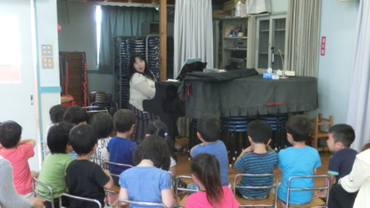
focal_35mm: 44
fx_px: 432
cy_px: 129
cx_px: 184
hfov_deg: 46.4
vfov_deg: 27.0
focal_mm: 7.15
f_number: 4
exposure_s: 1/60
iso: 800
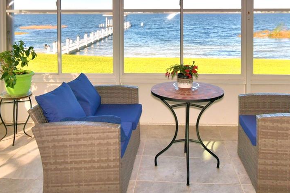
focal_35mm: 34
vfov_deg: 36.4
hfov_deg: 55.7
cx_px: 160
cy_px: 19
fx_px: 274
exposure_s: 1/250
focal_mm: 10
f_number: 6.3
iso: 100
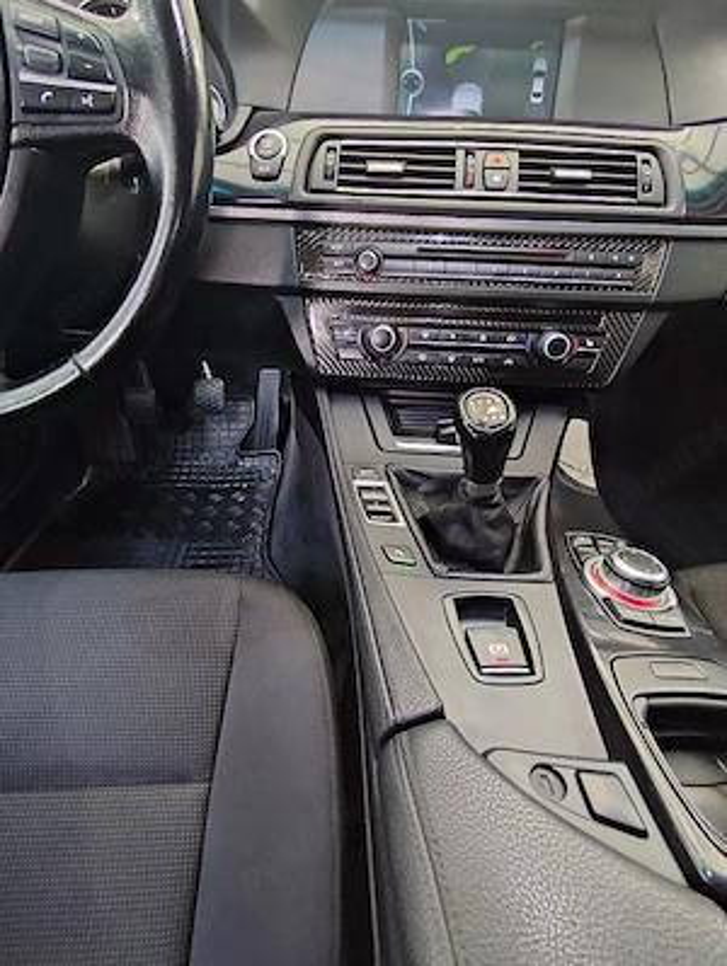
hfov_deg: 78.2
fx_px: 447
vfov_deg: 94.4
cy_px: 483
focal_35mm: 16
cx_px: 364
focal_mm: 1.65
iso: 761
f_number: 2.2
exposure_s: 1/17
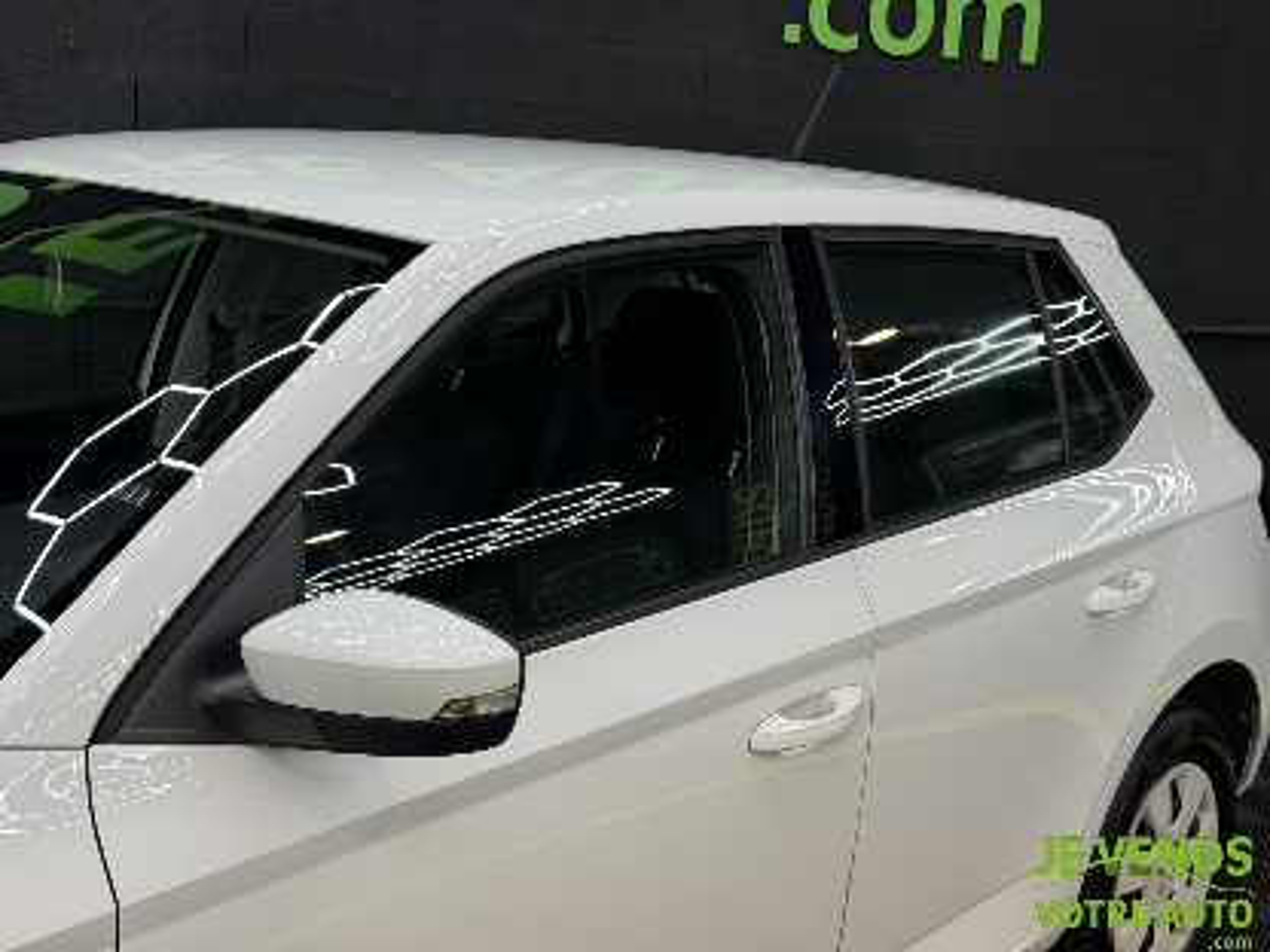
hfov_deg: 39.7
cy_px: 476
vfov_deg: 30.3
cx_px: 635
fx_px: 1761
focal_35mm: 48
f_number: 1.78
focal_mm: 6.76
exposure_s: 1/100
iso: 64
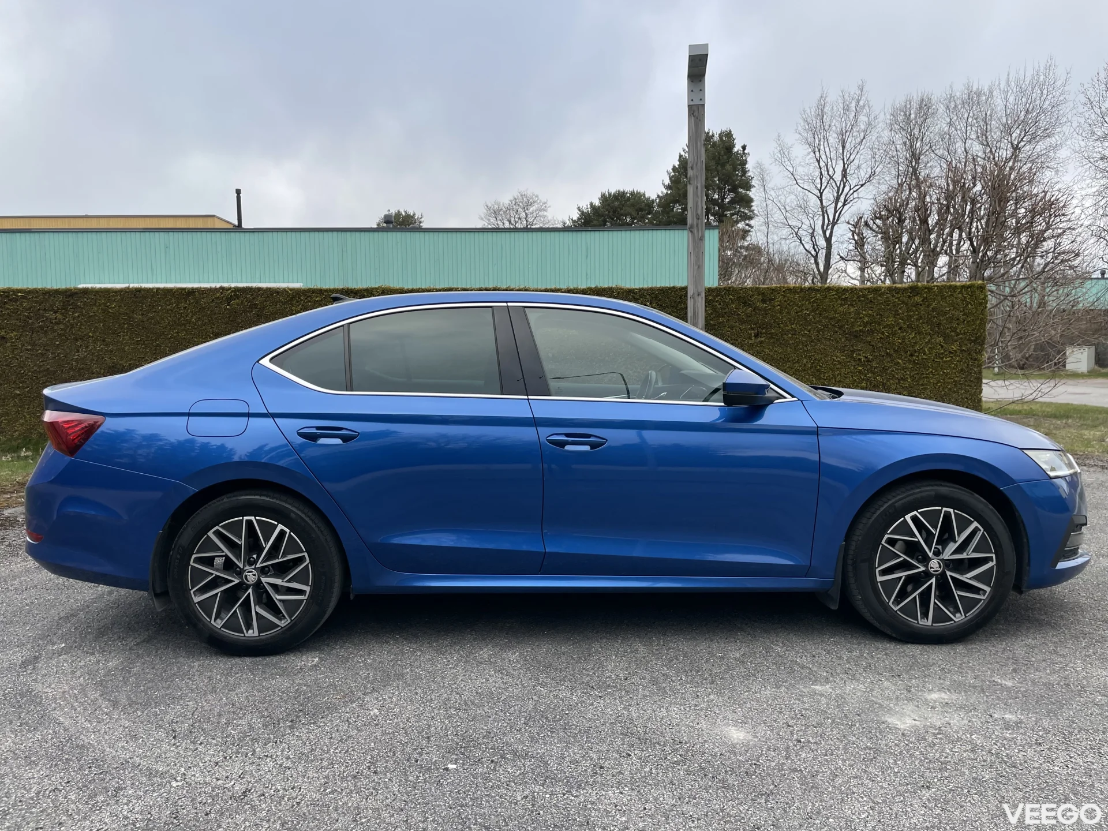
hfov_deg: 67.3
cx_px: 554
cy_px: 416
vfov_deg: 53.1
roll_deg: -0.4
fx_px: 832
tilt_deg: -4.9
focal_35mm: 26
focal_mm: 4.2
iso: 32
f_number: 1.6
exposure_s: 1/326
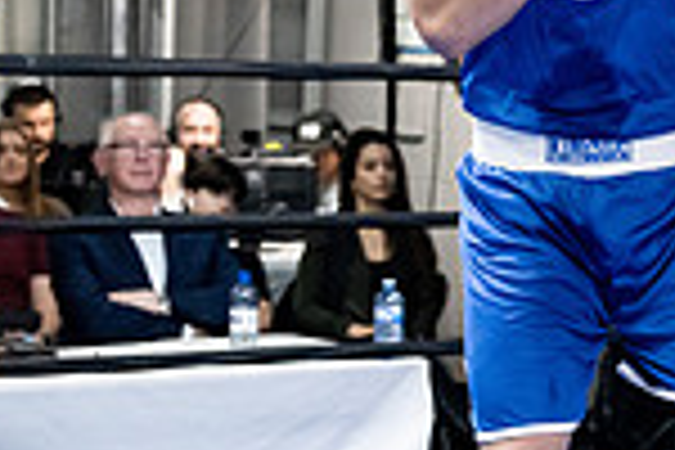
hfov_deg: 12.3
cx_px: 846
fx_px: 3037
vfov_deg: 8.5
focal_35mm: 162
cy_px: 133
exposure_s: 1/1000
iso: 8000
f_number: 2.8
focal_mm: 42
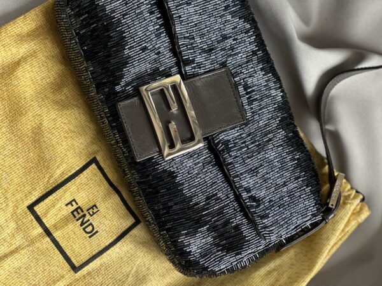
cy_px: 143
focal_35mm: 77
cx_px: 191
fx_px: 850
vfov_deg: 19.1
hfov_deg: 25.3
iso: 64
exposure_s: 1/121
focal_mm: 9
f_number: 2.8
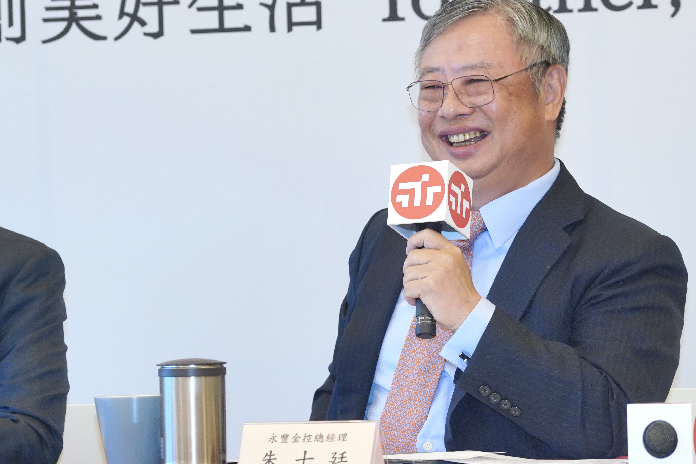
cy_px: 206
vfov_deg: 5.5
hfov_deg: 8.3
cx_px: 402
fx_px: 4794
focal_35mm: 248
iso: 1600
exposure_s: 1/160
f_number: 5.6
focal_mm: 142
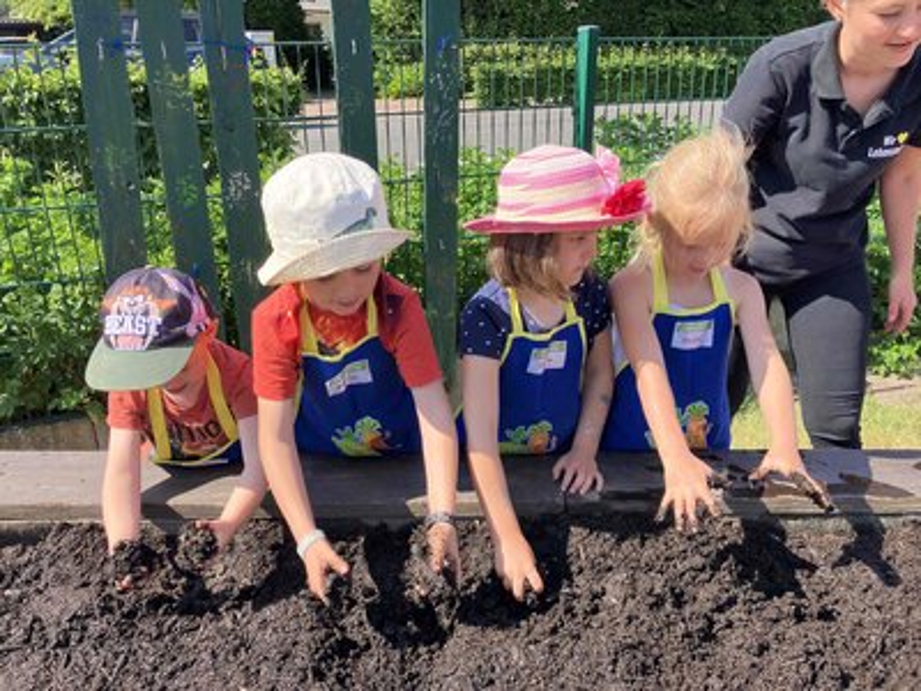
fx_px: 745
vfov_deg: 49.7
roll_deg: +1.0
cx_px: 460
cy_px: 346
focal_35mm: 28
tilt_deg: -19.7
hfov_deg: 63.4
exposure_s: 1/796
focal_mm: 3.99
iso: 32
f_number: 1.8
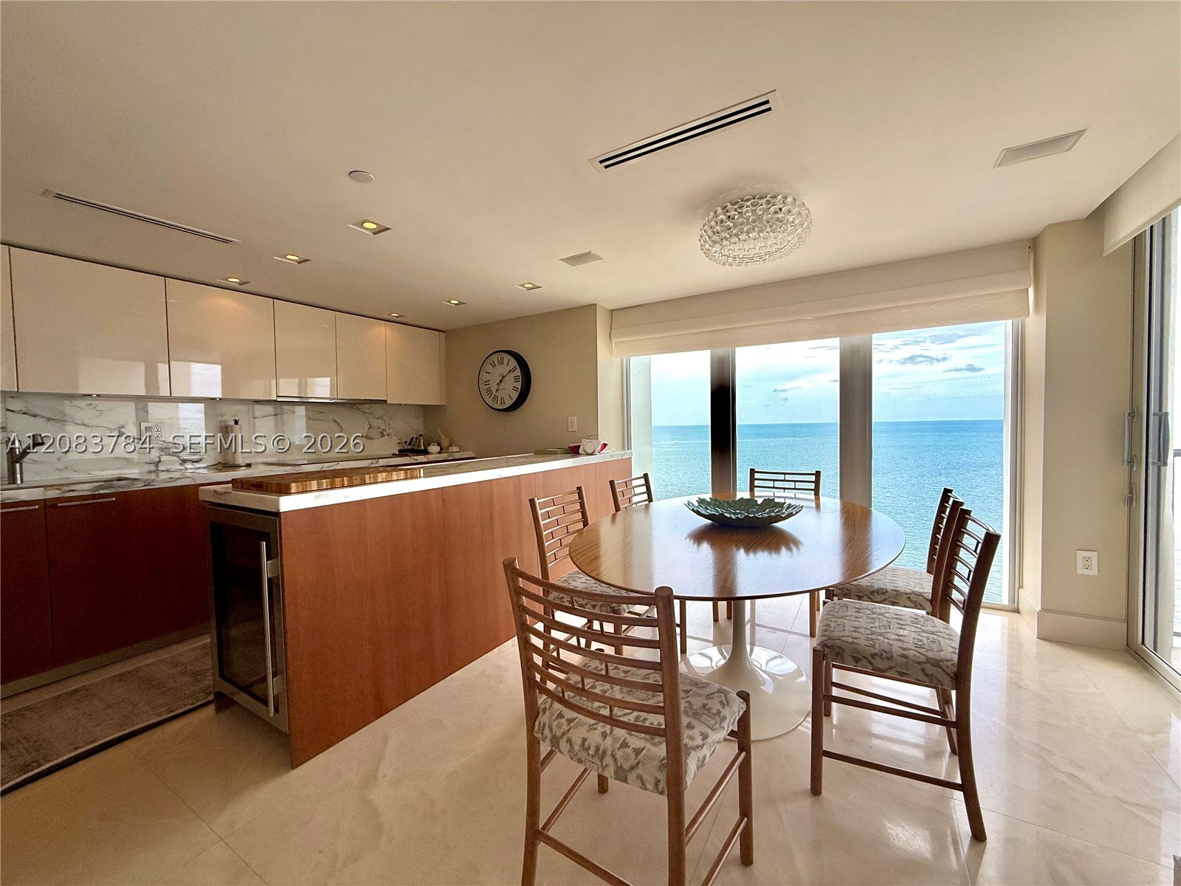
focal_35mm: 14
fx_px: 478
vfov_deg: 85.7
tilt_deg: -2.2
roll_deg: +1.0
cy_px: 443
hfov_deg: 102.1
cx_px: 590
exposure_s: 1/248
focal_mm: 2.22
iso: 64
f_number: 2.2
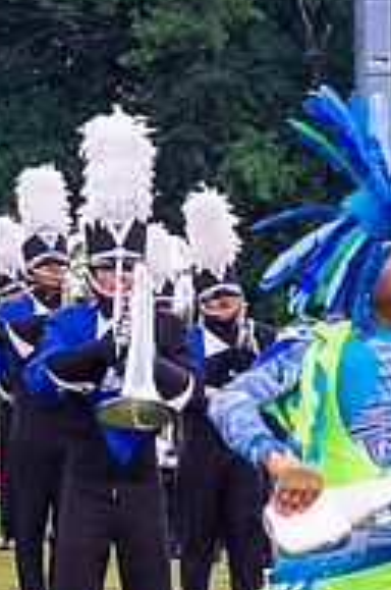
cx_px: -535
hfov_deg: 3.4
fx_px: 6474
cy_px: 436
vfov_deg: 5.2
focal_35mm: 396
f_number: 8
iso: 2500
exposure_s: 1/250
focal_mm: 70
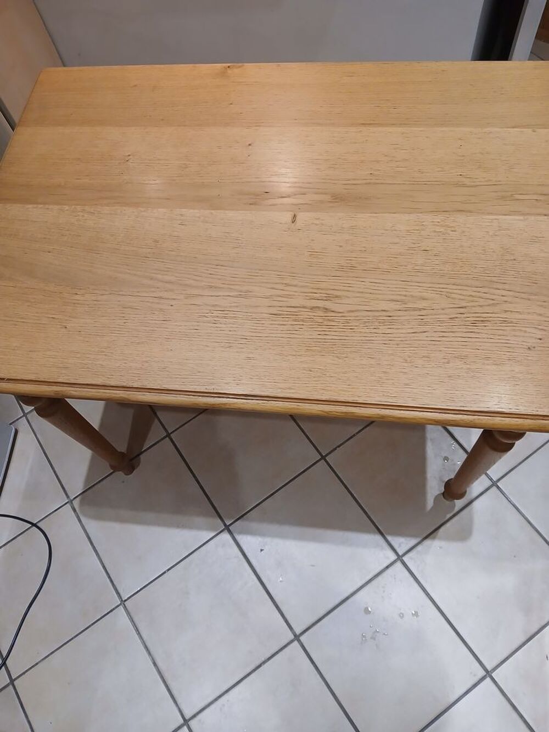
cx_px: 274
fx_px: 550
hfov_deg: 53.1
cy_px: 366
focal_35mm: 26
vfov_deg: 67.3
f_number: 1.8
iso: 250
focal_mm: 3.98
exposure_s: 1/50
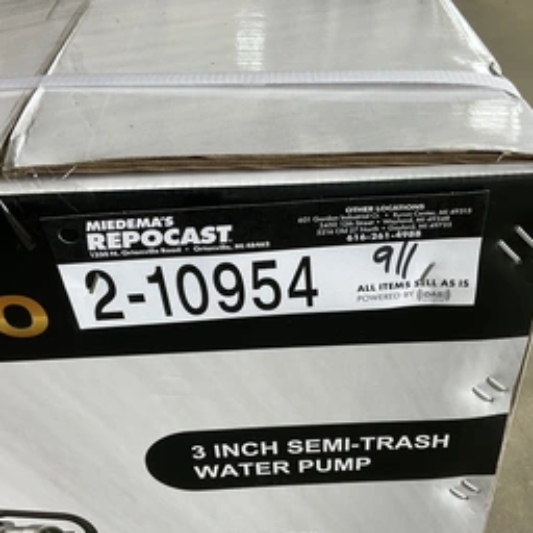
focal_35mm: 40
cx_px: 325
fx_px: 697
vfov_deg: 41.7
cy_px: 308
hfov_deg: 41.6
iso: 25
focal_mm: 3
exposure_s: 1/122
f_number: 1.8
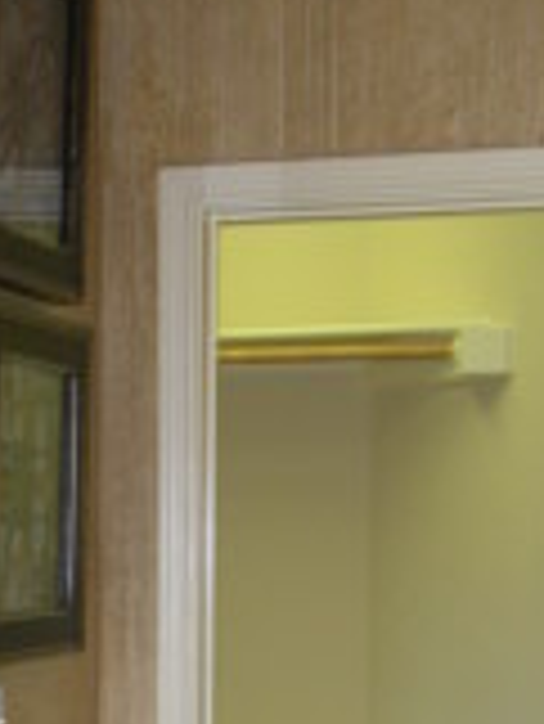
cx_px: 72
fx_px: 2134
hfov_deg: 14.4
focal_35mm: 102
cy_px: 994
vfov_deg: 17.8
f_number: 3.5
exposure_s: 1/30.6
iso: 157
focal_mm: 6.3
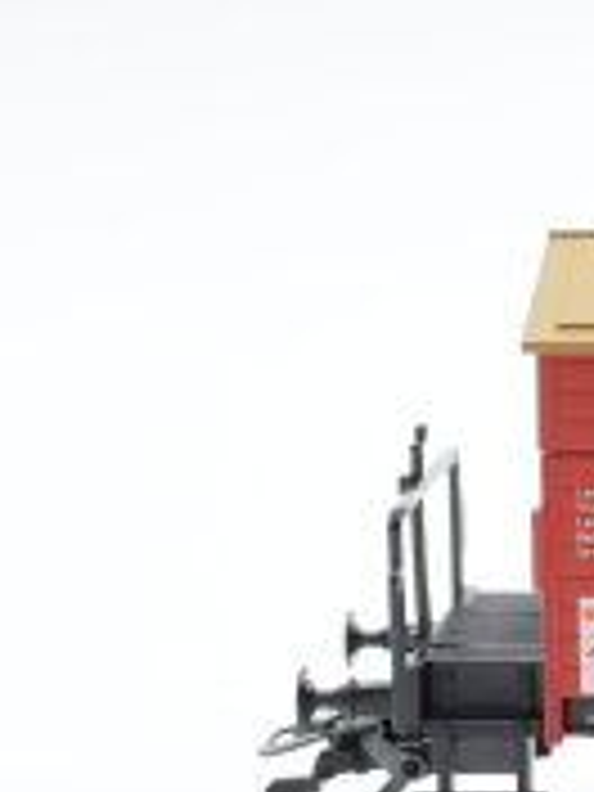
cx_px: 1062
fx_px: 3950
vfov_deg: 11.4
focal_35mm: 173
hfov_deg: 8.3
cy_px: 466
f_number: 8
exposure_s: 1/125
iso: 320
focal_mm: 35
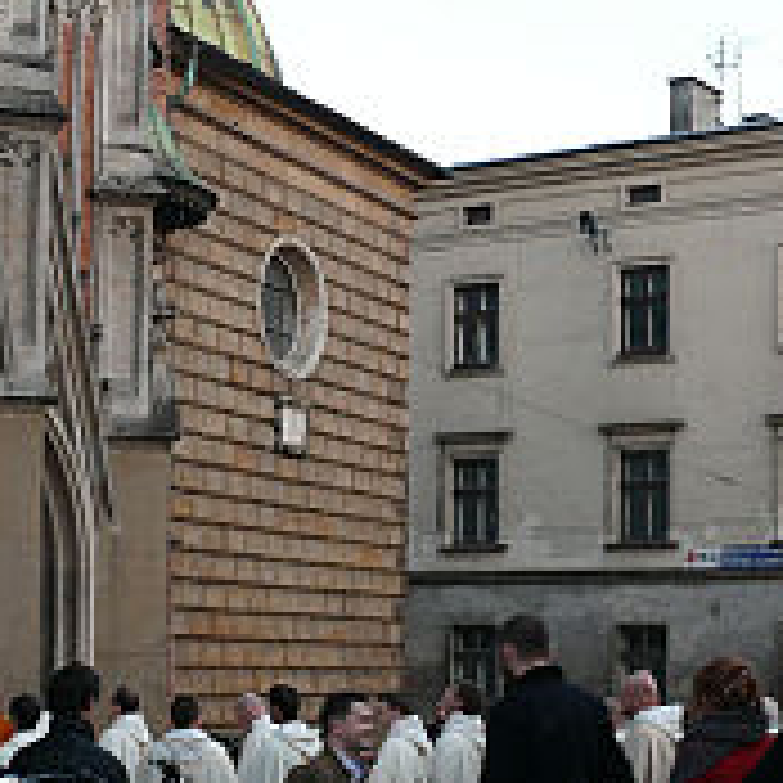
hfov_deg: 21.6
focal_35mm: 80
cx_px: 423
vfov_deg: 21.4
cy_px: 639
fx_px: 2047
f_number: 2.8
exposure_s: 1/30
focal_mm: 7.4
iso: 100
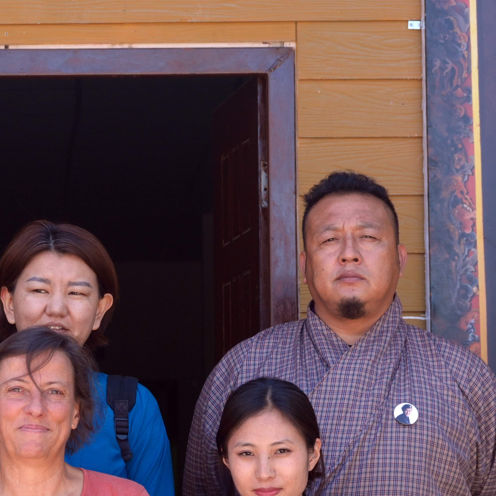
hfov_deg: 9.5
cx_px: 17
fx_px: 2967
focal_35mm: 183
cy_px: 425
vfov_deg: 9.5
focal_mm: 61
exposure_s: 1/160
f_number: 5.6
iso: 200
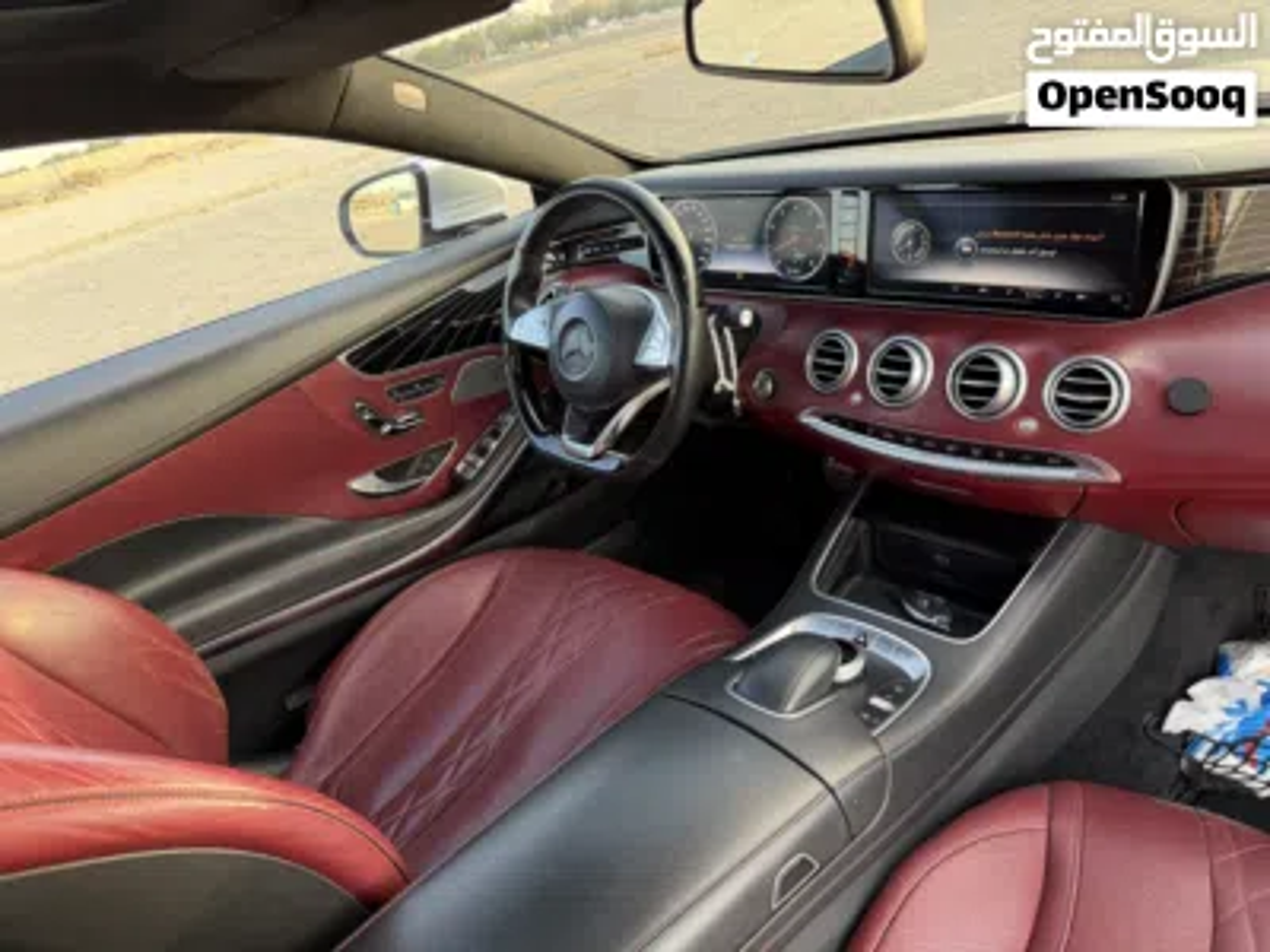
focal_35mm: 24
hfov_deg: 71.6
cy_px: 476
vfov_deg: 56.8
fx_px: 881
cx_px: 635
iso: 200
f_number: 1.78
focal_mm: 6.76
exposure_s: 1/121
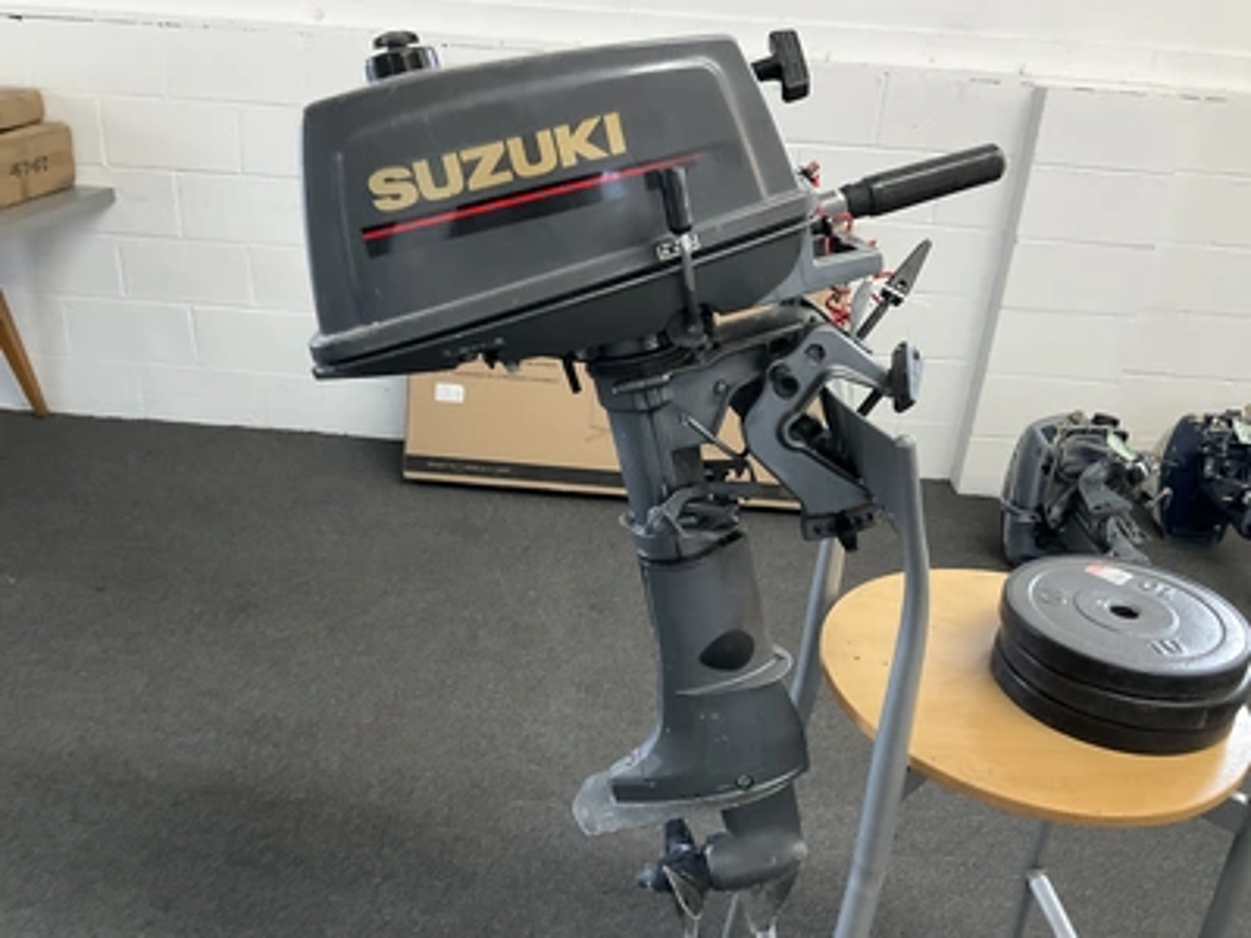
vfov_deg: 48.2
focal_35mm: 29
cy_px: 469
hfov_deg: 61.7
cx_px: 626
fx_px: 1048
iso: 250
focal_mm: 3
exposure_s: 1/60
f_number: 1.8
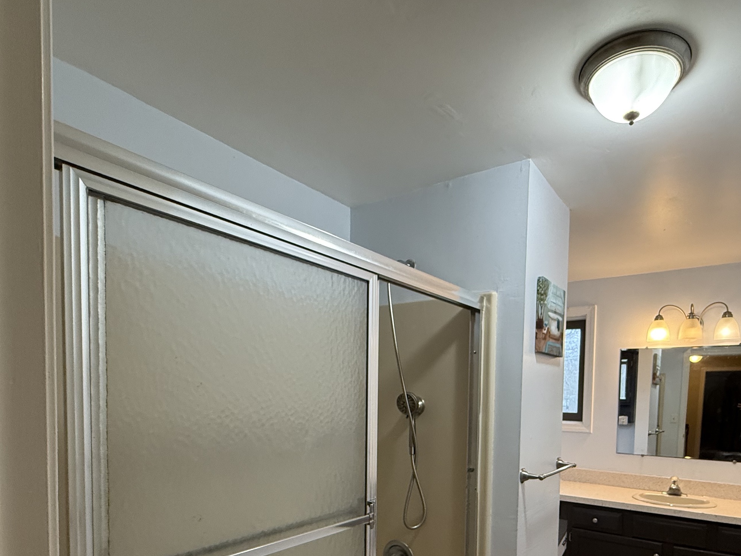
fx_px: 471
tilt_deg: -3.3
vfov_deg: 57.8
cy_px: 421
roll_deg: -1.6
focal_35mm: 22
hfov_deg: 75.4
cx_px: 451
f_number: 2.2
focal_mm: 2.22
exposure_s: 1/120
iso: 320
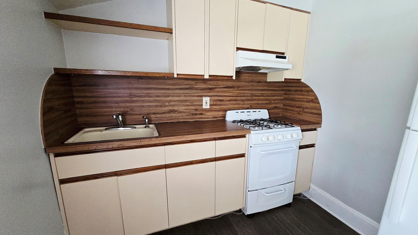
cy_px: 126
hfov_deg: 102.9
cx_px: 217
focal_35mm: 15
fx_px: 166
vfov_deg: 70.4
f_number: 2.2
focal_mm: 2.2
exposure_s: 1/60.2
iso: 640
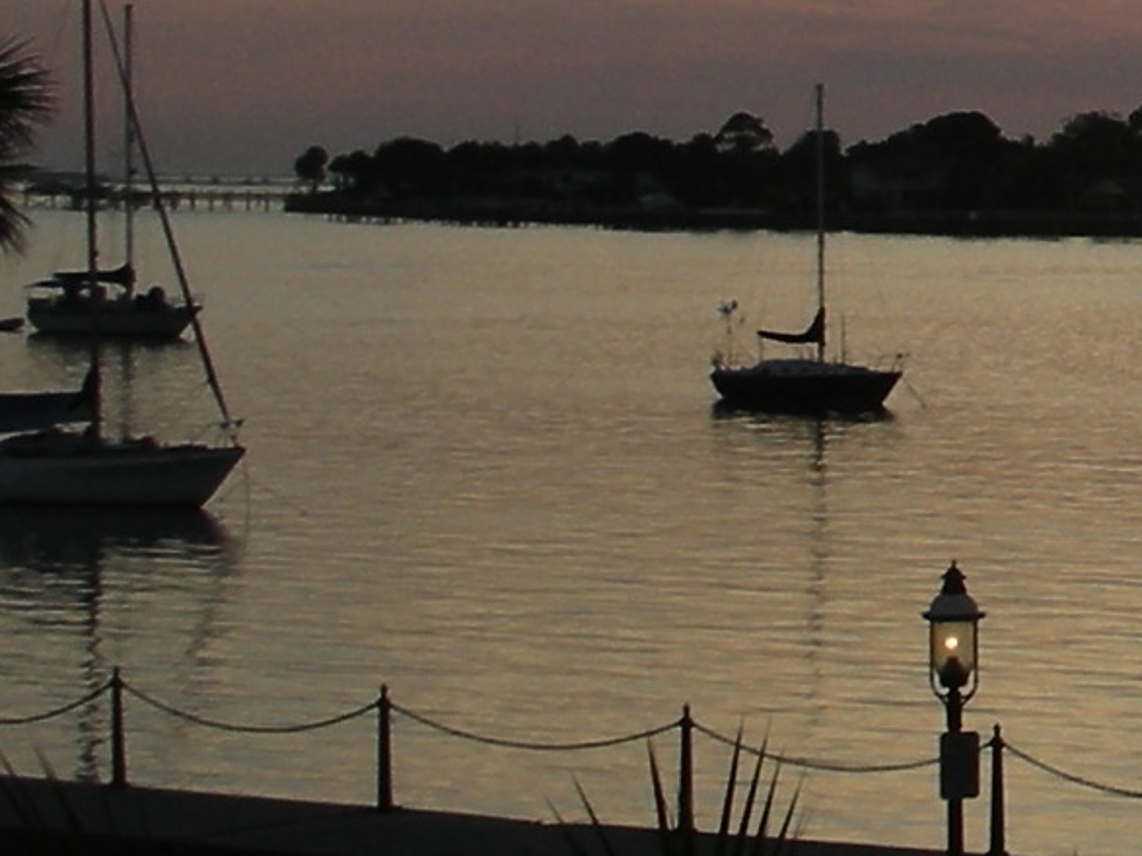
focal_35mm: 168
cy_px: -111
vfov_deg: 8.8
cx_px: 1626
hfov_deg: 11.4
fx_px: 5541
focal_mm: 5.8
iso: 50
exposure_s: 1/72.1
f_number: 8.5
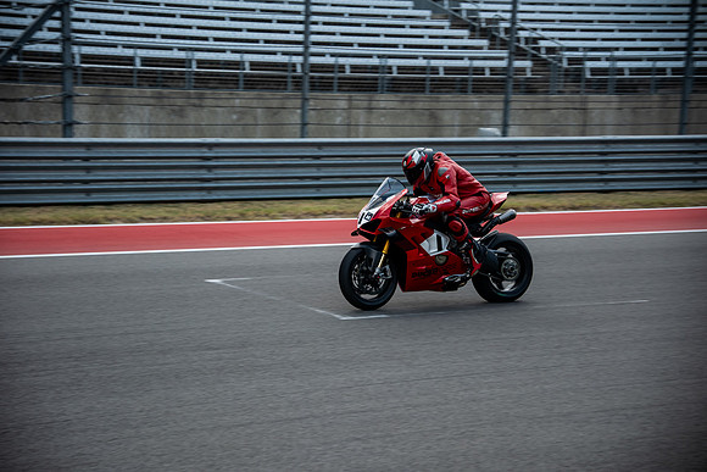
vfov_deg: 16.5
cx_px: 354
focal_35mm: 83
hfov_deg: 24.5
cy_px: 236
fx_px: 1630
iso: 200
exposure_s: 1/1000
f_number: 2.8
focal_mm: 55
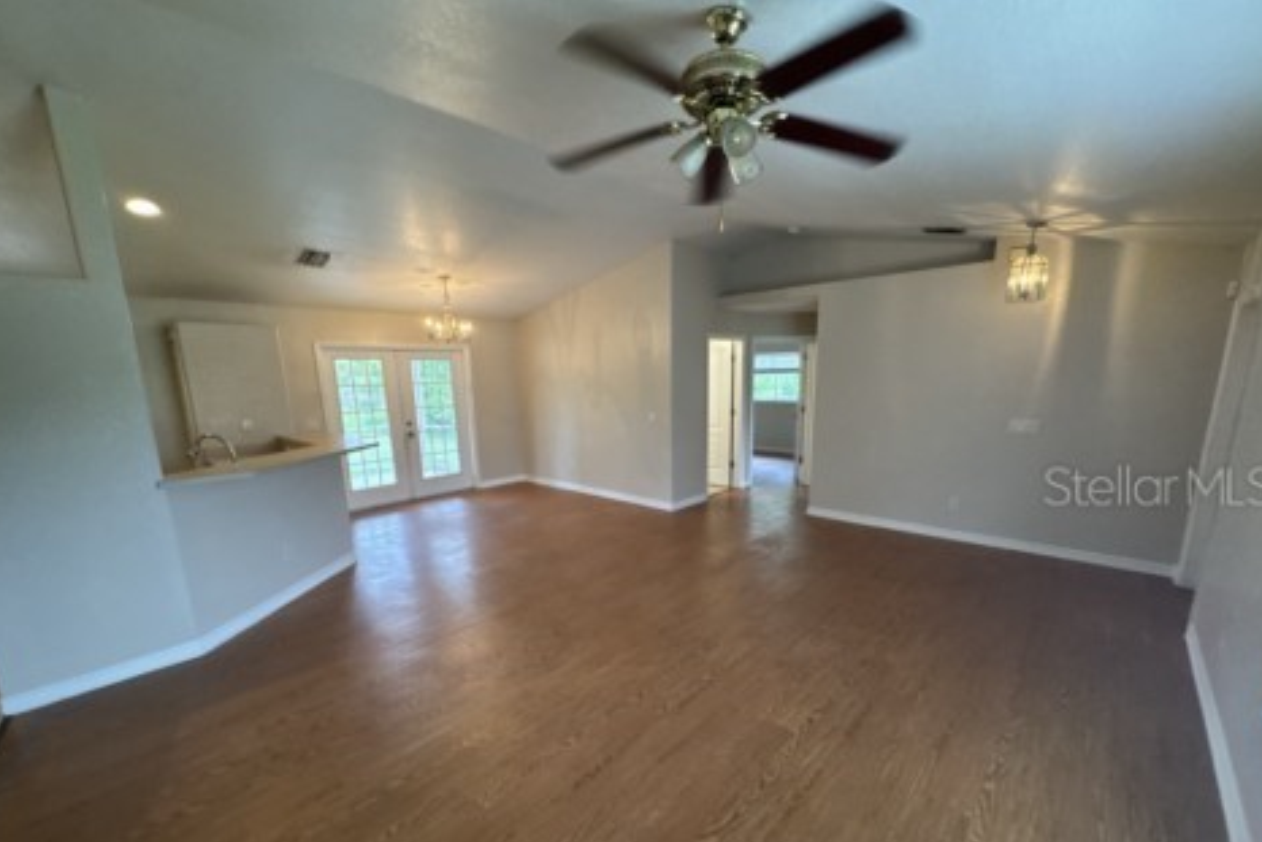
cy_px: 485
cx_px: 636
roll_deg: +0.1
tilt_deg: -10.5
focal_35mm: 15
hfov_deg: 100.4
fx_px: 526
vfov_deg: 76.9
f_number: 2.2
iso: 200
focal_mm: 2.22
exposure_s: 1/60
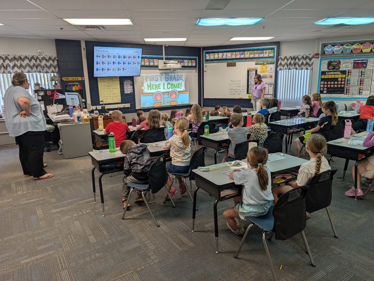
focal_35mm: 24
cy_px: 140
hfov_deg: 71.5
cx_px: 187
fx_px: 260
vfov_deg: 56.9
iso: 69
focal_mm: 6.9
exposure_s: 1/120
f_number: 1.68
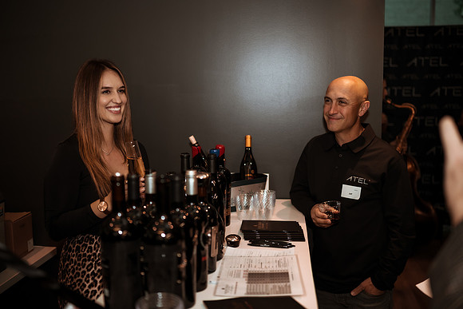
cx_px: 232
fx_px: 450
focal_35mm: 35
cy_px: 154
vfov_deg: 37.9
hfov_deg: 54.4
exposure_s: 1/400
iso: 400
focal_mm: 35
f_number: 1.8
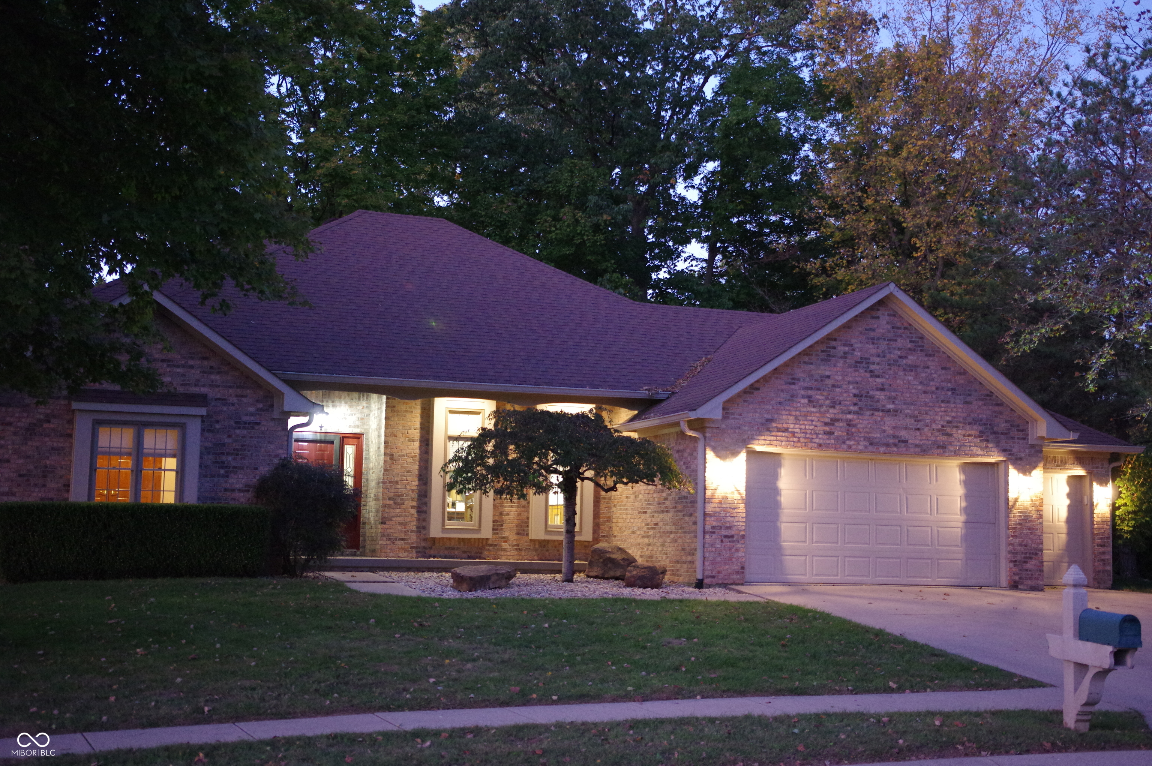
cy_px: 383
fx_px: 1535
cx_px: 576
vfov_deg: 28.0
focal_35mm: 48
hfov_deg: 41.1
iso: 3200
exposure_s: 1/20
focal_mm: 32
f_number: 1.8
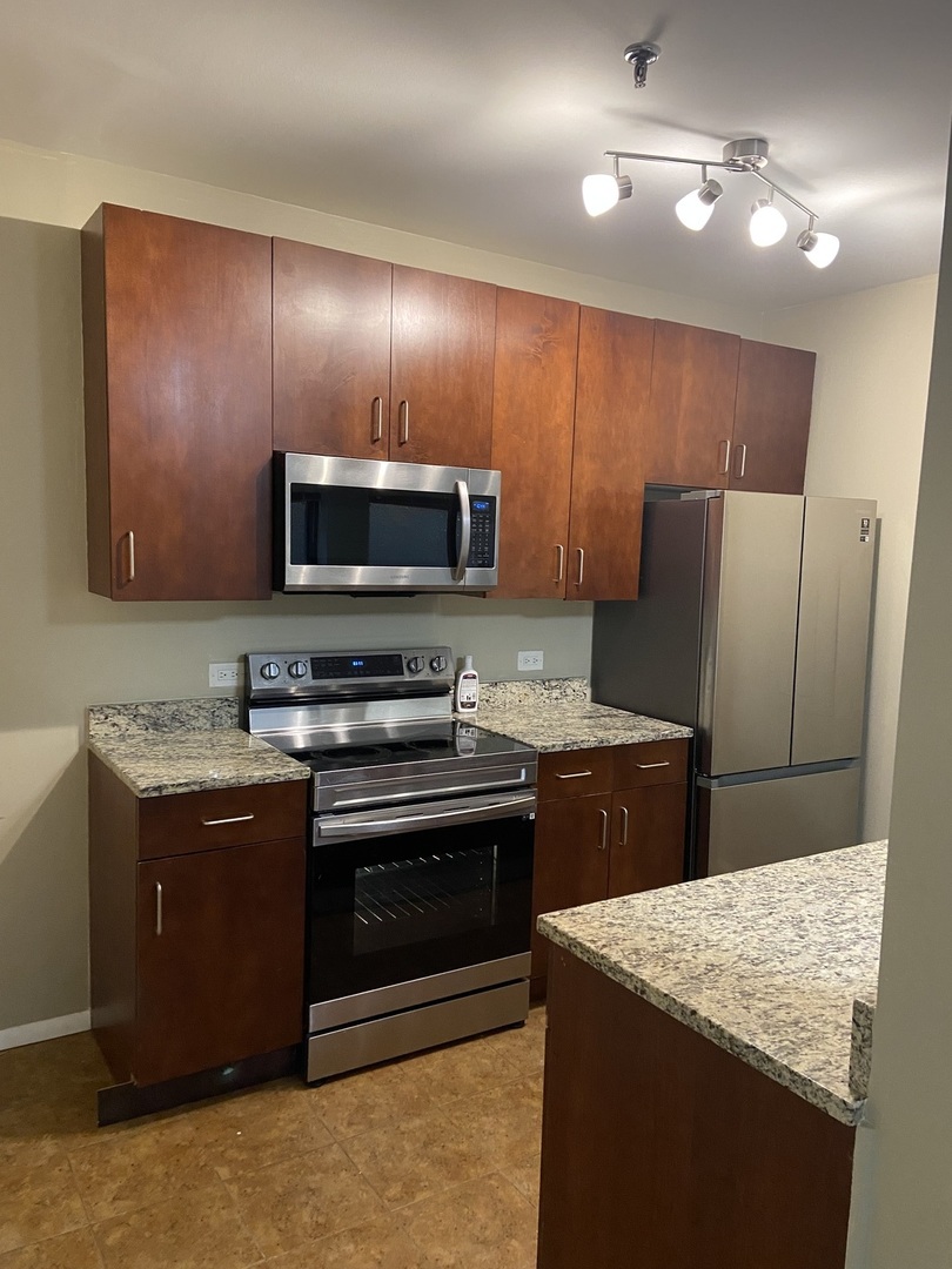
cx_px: 476
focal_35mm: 26
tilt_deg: -5.6
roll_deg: -2.3
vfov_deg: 67.3
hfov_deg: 53.1
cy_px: 634
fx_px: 953
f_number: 1.8
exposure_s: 1/60
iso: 400
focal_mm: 4.25
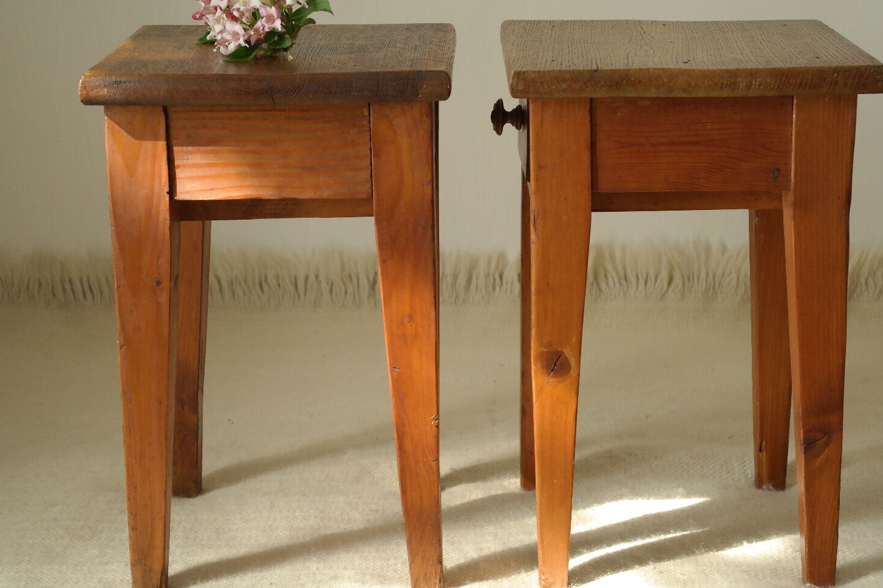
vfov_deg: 16.6
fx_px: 2011
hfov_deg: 24.8
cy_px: 286
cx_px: 474
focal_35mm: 82
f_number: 5.6
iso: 800
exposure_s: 1/30
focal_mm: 45
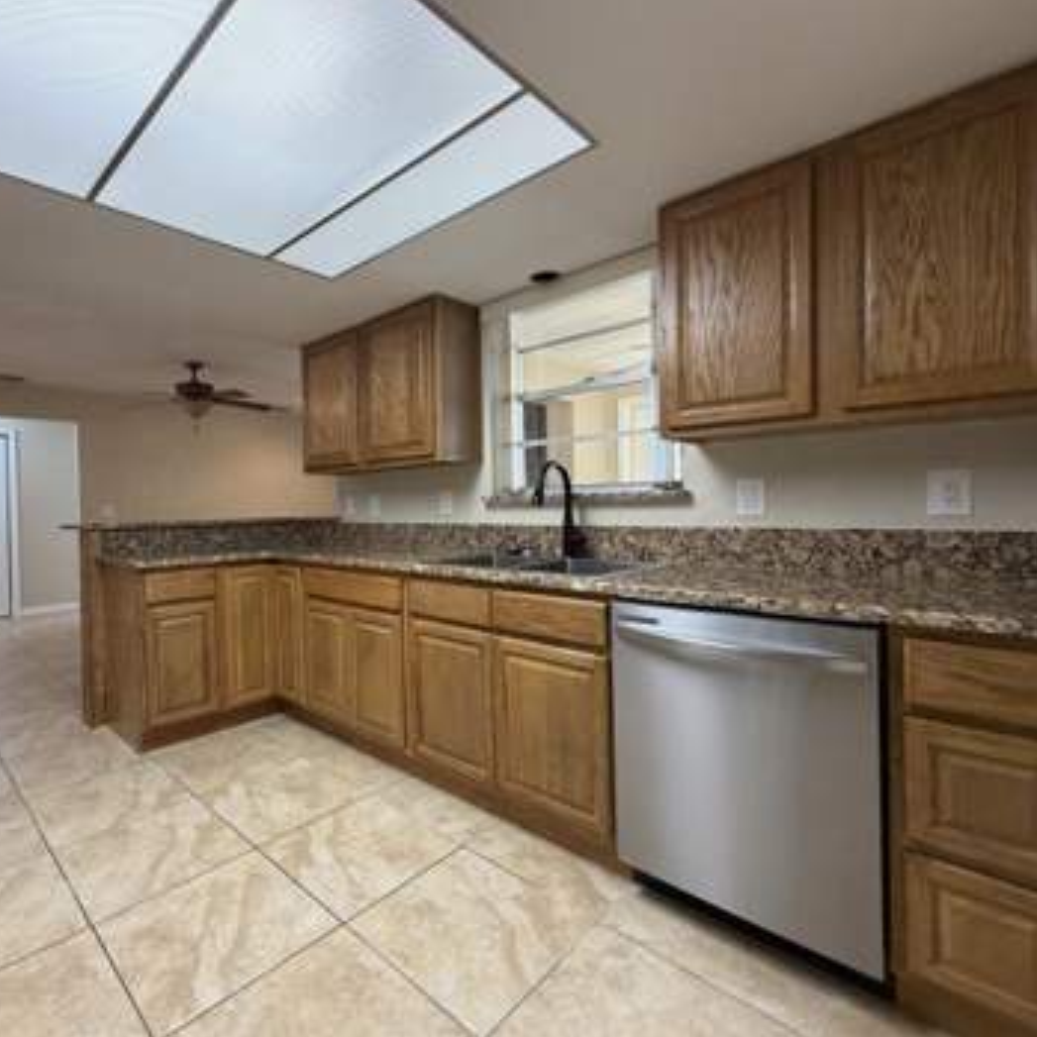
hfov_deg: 83.2
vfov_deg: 84.0
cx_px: 428
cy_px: 507
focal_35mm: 17
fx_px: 576
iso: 200
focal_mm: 2.22
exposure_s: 1/60
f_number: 2.2
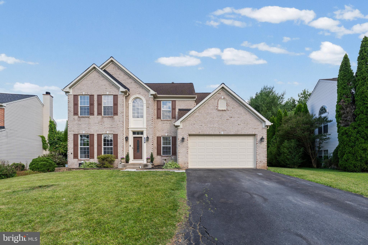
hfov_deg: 96.8
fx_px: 163
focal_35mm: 16
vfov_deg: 73.7
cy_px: 122
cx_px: 184
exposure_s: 1/125
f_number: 9
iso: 250
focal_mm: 16
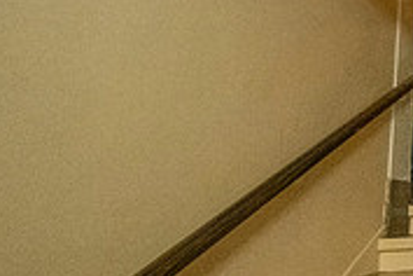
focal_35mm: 46
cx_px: 590
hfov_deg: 29.6
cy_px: 74
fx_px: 528
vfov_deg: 28.9
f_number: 4.5
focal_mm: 14
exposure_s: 1/250
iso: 16000
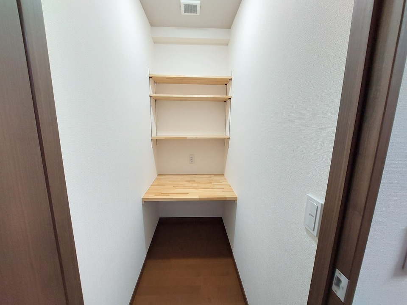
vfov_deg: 89.9
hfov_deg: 106.2
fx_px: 153
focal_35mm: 13
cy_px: 152
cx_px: 204
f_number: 2.2
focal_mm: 1.74
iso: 320
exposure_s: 1/60
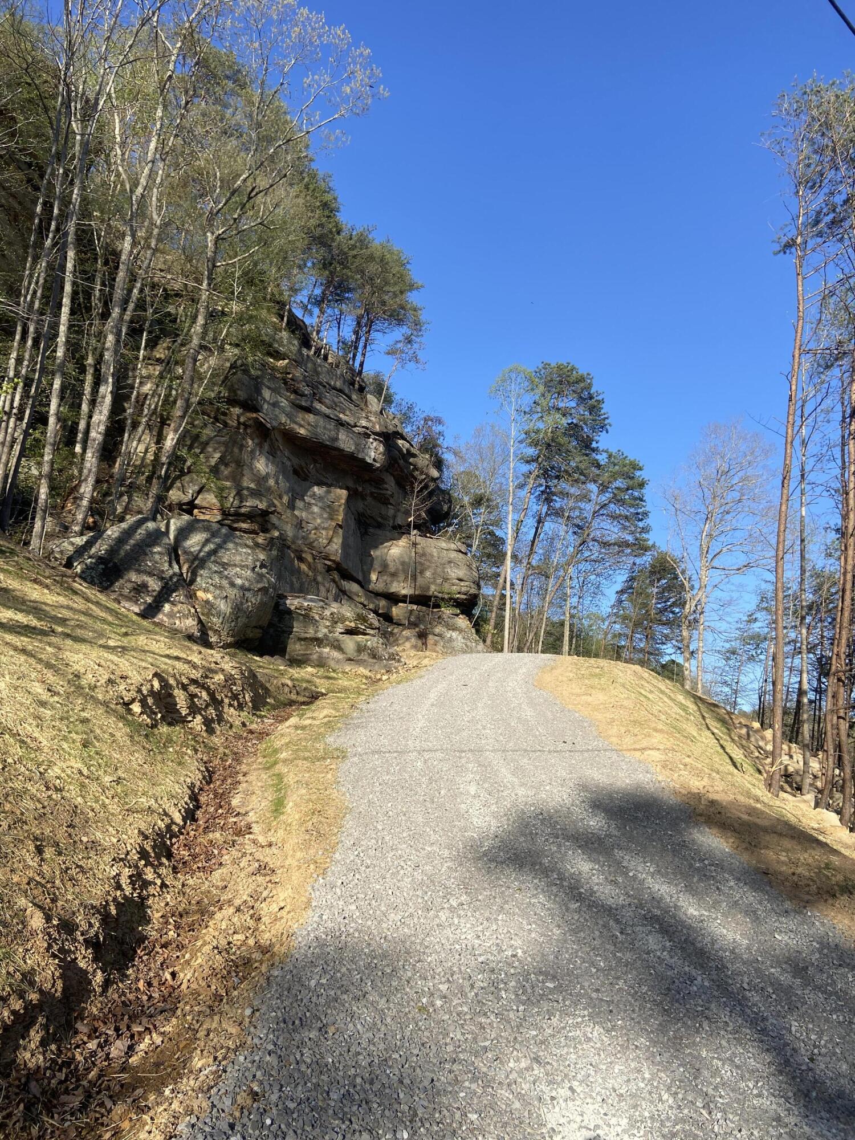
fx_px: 856
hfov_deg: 53.1
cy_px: 570
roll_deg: -0.5
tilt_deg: +12.7
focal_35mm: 26
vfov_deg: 67.3
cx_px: 428
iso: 32
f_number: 1.8
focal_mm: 4.25
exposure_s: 1/1927
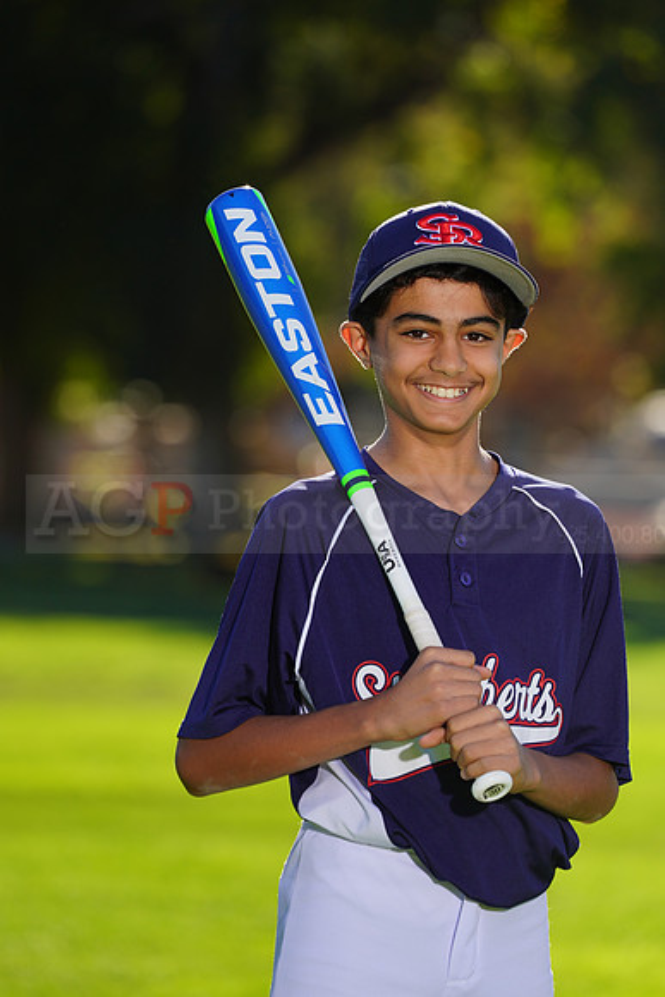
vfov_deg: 5.8
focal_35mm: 358
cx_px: 332
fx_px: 9913
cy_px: 498
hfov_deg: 3.8
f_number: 8
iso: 100
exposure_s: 1/250
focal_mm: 358
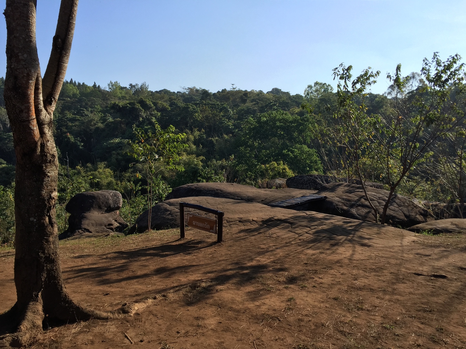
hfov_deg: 61.7
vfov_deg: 48.2
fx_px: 390
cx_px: 233
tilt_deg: -4.3
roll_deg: +0.5
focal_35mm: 29
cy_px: 174
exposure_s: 1/1980
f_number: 2.2
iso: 32
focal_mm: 4.15
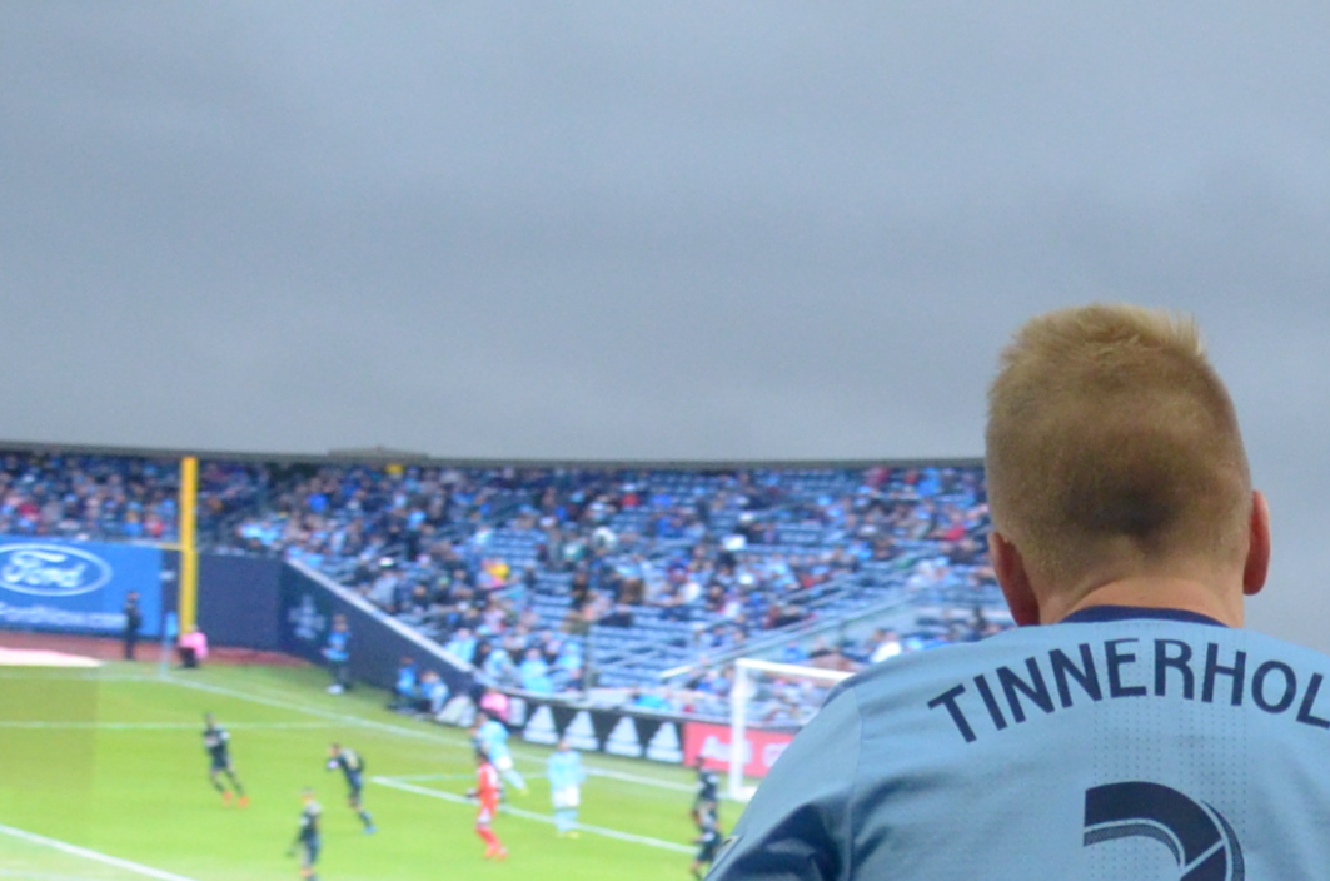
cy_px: 1527
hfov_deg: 13.9
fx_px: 5383
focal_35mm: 146
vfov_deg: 9.0
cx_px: 1245
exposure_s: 1/1250
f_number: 4
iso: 1600
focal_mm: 28
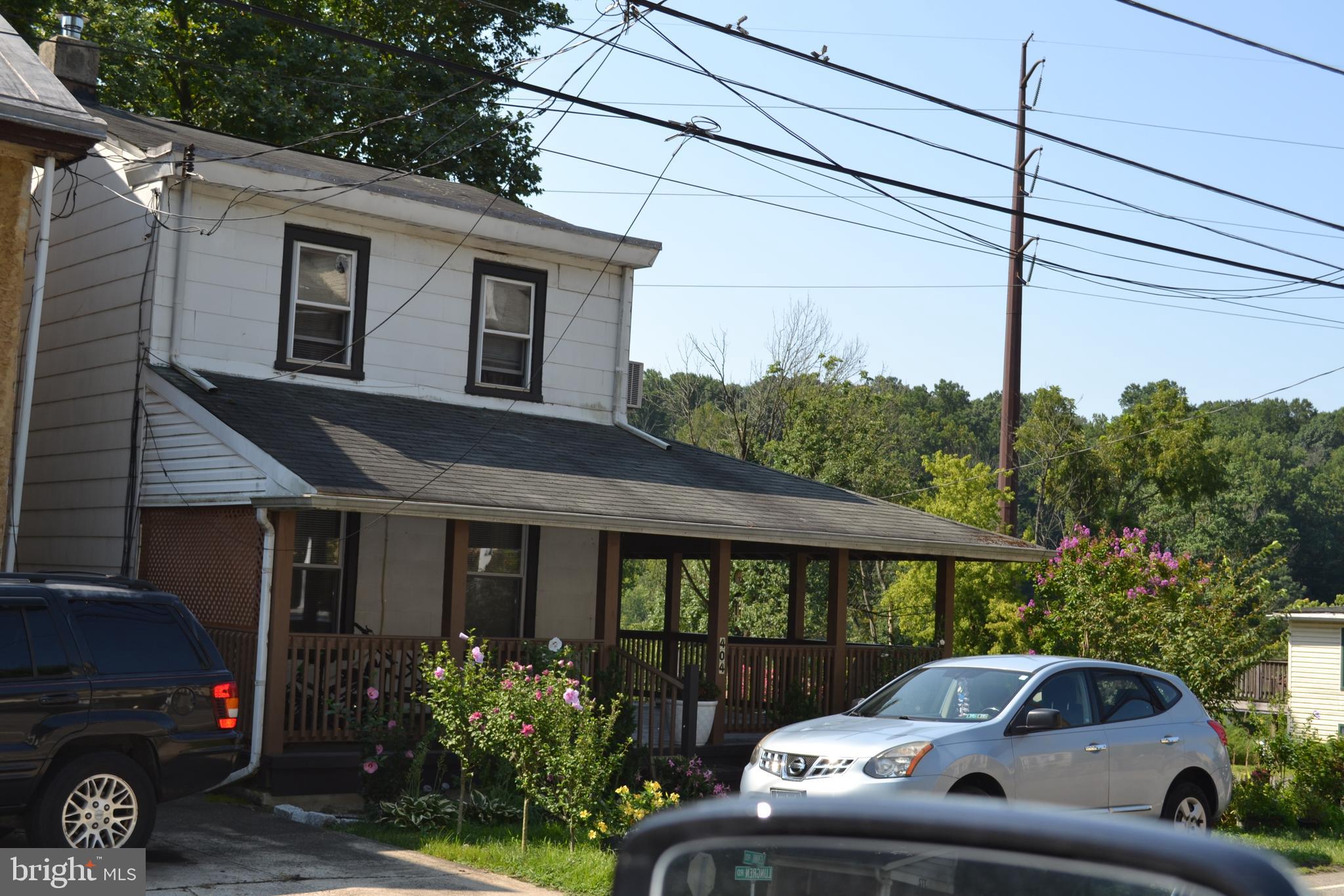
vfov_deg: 28.1
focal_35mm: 48
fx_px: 1792
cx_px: 672
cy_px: 448
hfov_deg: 41.1
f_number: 8
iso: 100
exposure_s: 1/200
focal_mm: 32
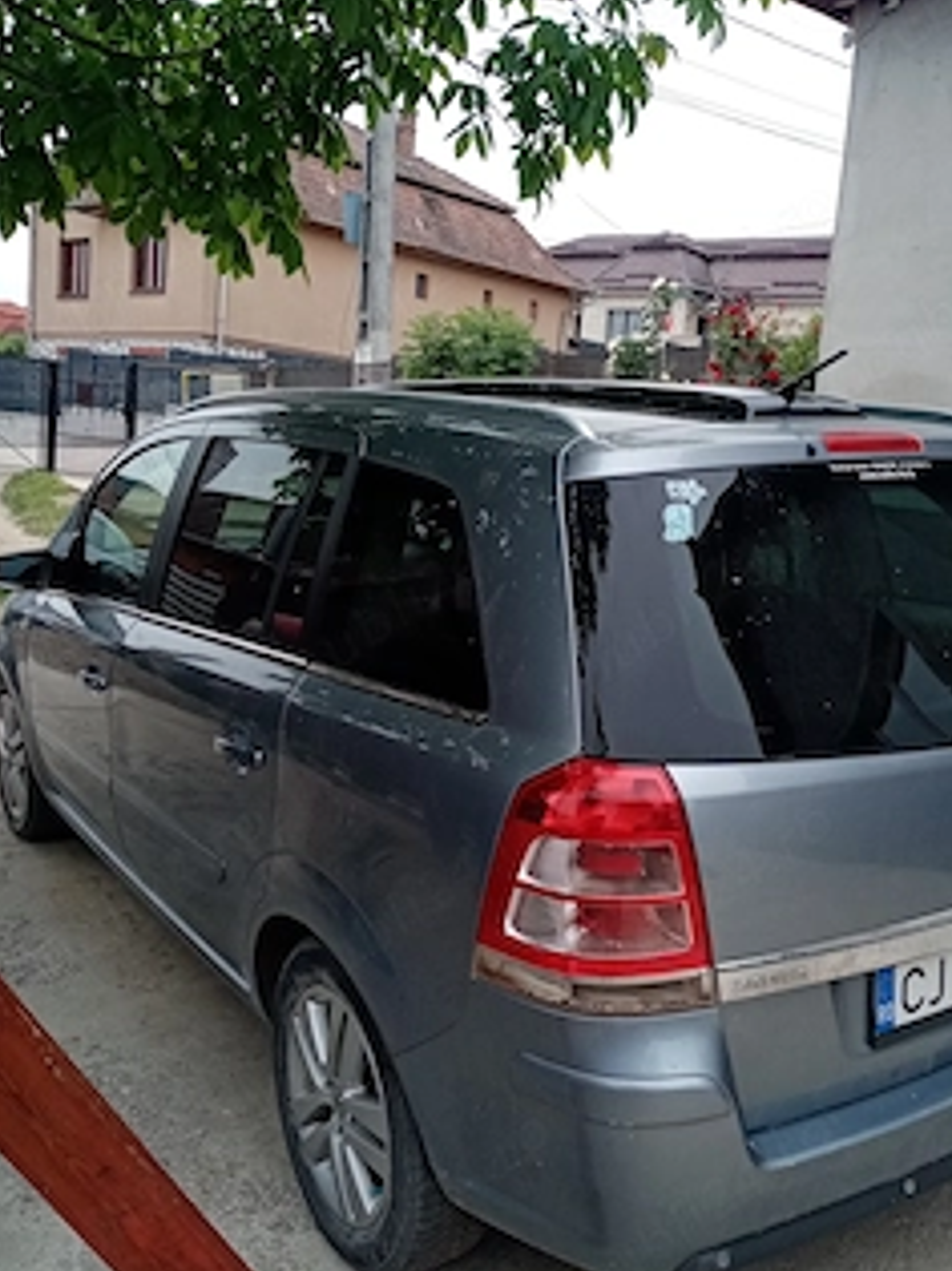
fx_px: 1211
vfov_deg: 55.4
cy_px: 662
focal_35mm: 33
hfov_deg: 42.8
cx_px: 561
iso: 115
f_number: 1.8
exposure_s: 1/1030
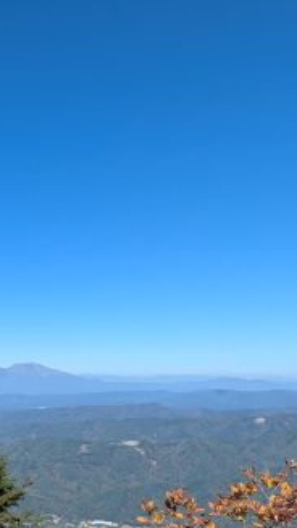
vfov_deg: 47.9
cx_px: -21
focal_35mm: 42
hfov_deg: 26.4
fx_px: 588
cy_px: 331
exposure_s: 1/1504
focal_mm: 1.83
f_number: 2.2
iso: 50
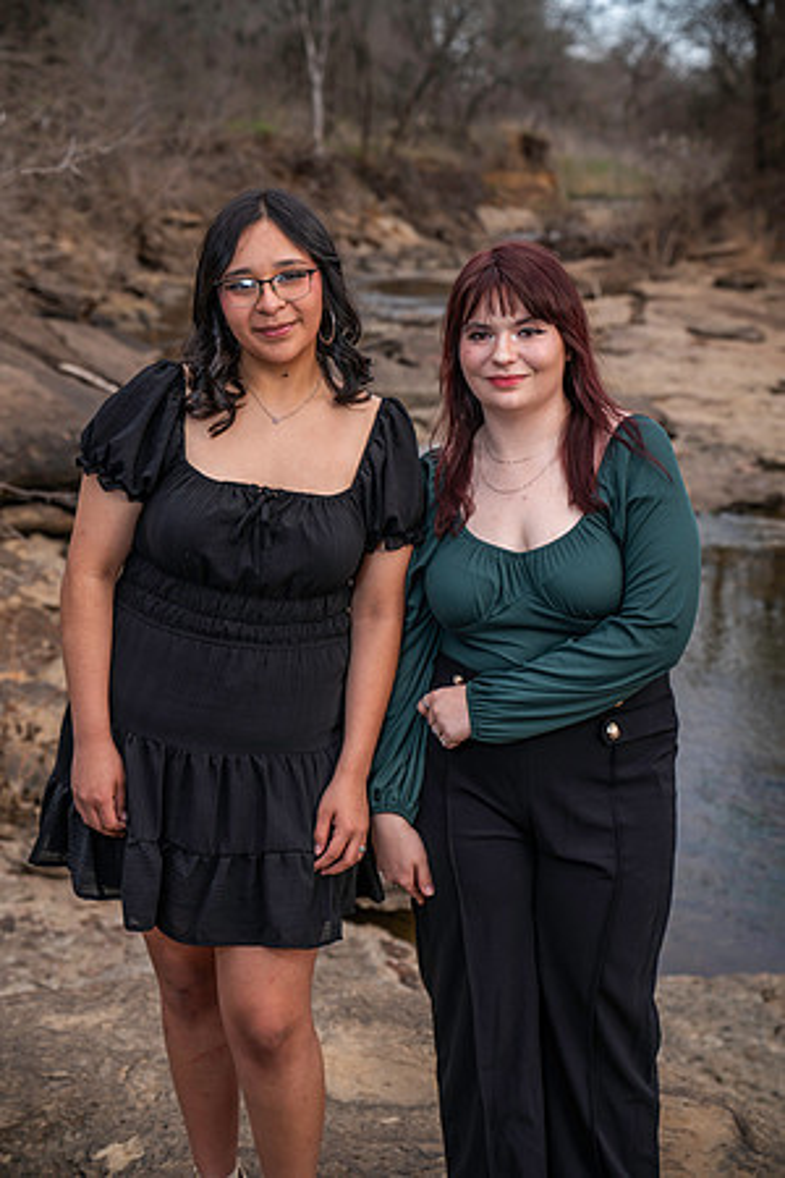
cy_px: 589
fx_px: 1766
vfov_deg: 36.9
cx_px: 392
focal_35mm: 54
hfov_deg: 25.1
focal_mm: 54
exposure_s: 1/200
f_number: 4
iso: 100
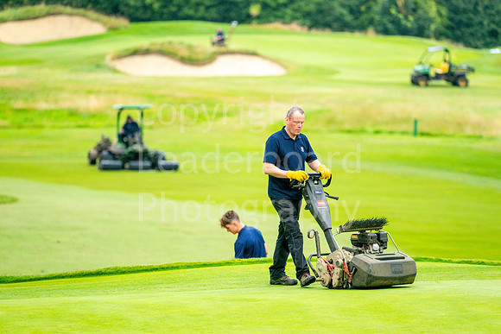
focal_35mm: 300
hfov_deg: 6.9
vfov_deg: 4.6
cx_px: 250
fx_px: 4176
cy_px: 167
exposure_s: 1/500
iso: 1250
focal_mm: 300
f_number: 4
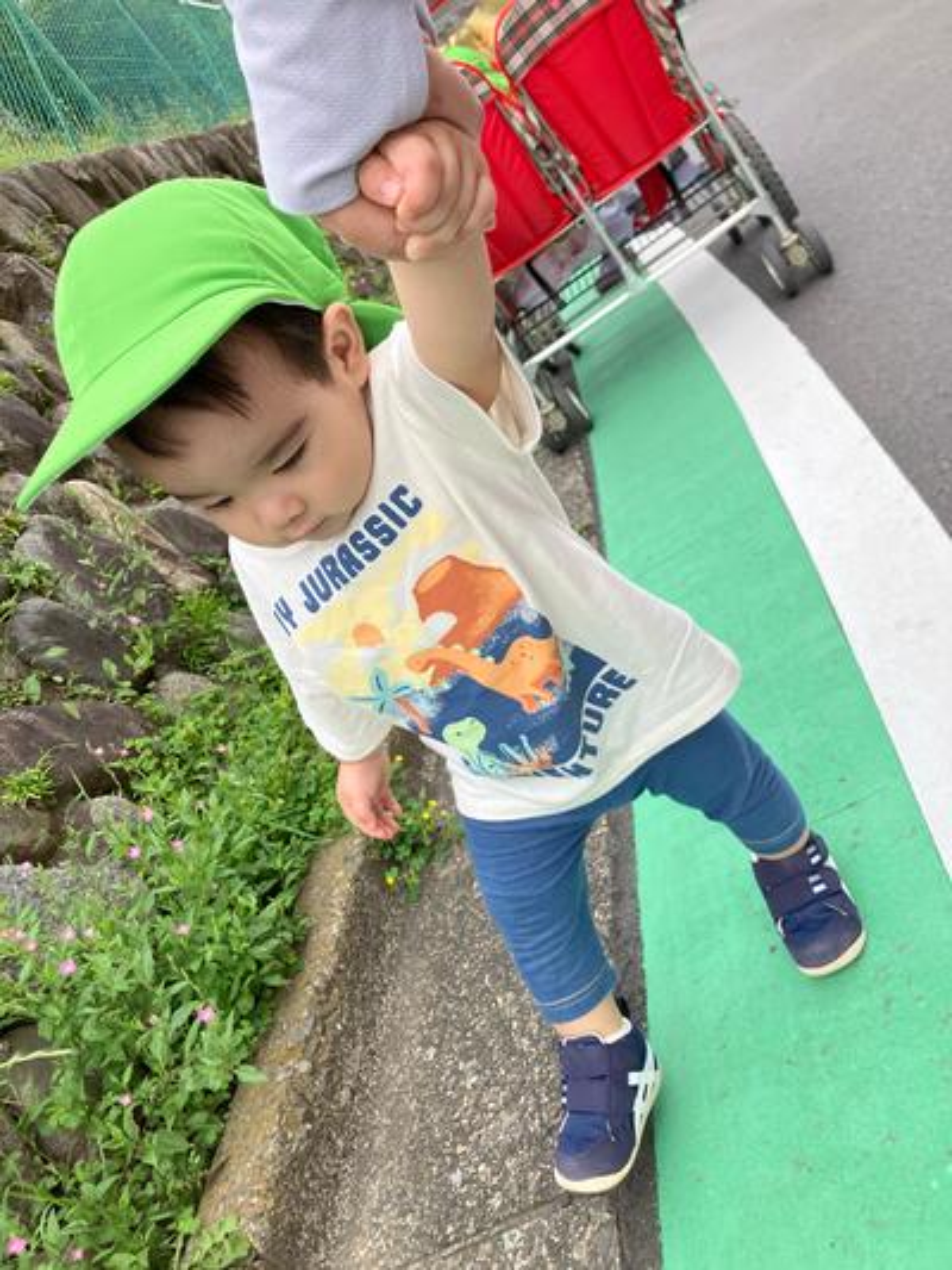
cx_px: 476
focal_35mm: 28
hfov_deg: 49.8
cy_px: 635
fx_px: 1026
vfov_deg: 63.4
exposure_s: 1/747
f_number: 1.8
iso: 32
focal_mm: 3.99
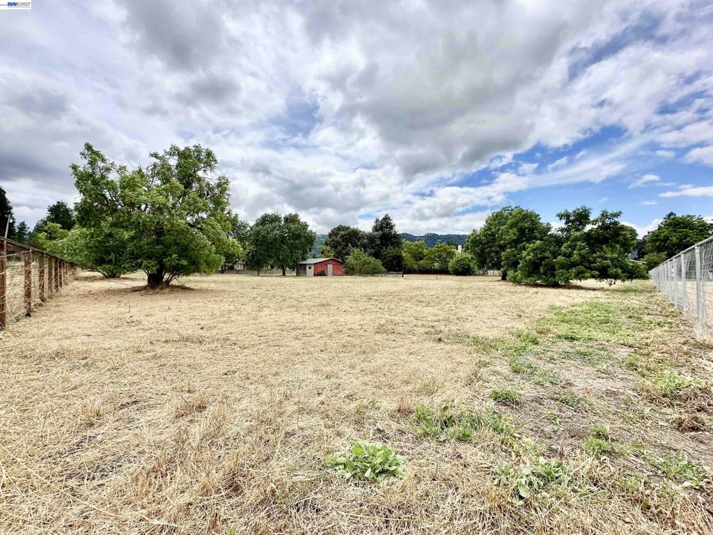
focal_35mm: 14
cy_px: 268
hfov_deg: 102.1
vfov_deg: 85.7
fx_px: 288
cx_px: 356
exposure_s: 1/4000
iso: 50
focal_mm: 2.22
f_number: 2.2
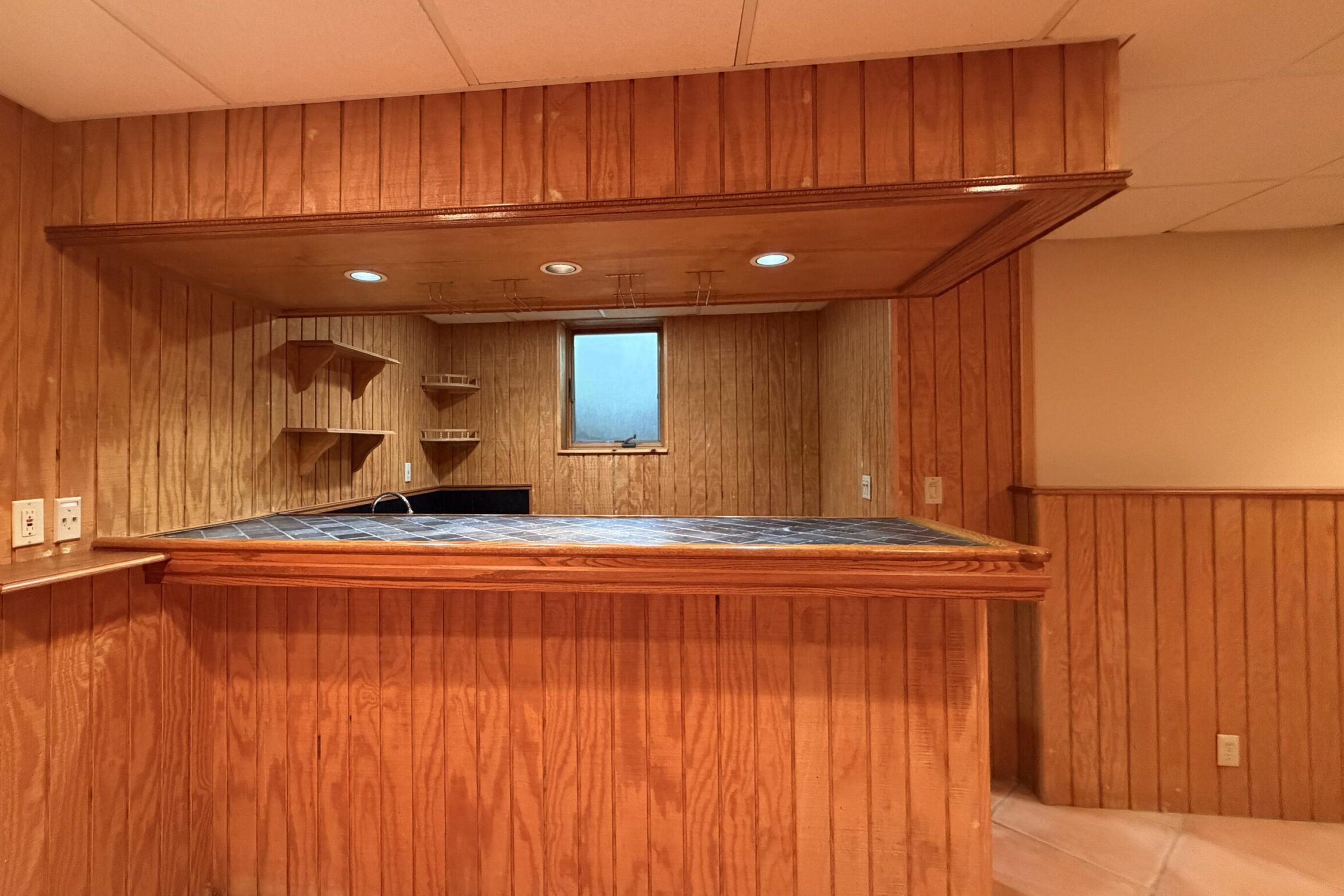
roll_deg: +0.9
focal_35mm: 16
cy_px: 440
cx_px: 607
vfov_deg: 73.7
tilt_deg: -0.1
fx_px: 597
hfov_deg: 96.4
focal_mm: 2.22
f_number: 2.2
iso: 800
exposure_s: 1/60
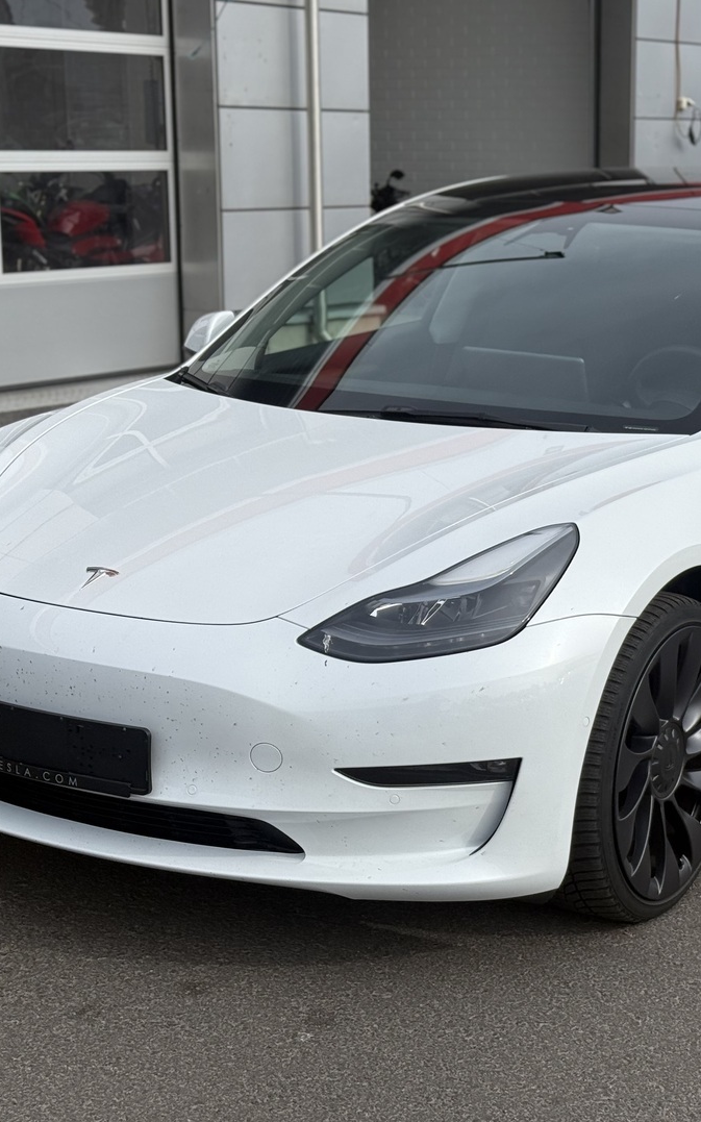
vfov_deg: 30.2
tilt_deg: -9.3
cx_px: 494
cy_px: 560
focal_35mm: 68
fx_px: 2079
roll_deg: -0.1
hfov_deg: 19.1
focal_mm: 6.76
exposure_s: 1/4329
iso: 64
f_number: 1.78
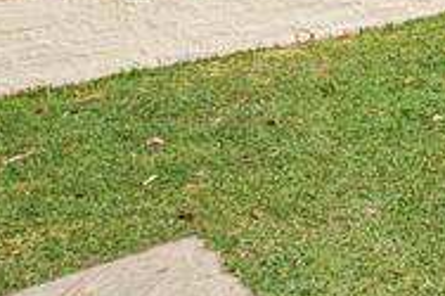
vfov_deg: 17.9
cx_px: 857
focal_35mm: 64
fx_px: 790
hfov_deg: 19.8
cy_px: -200
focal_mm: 10
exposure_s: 1/250
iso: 800
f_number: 13
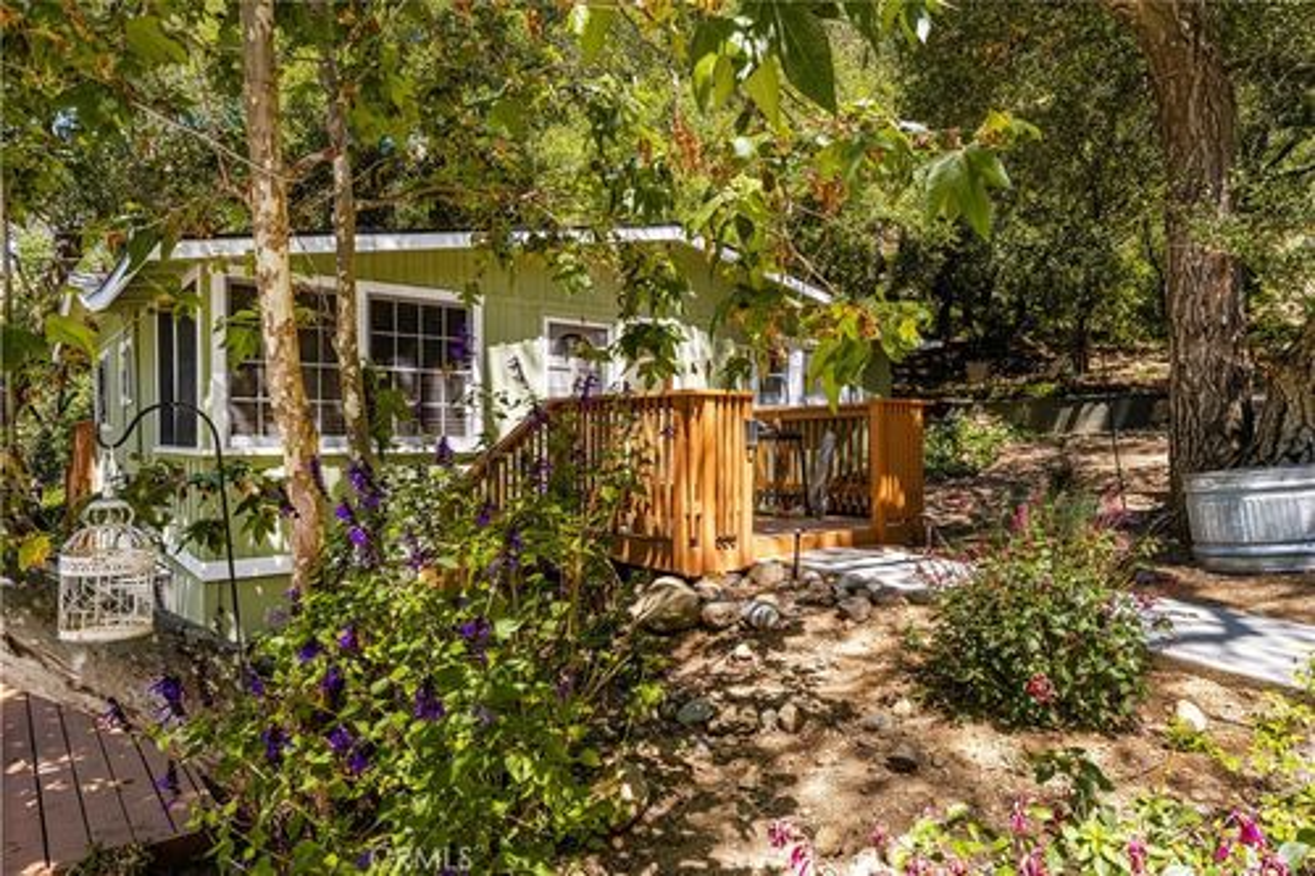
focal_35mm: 22
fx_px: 785
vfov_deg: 58.3
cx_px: 658
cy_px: 438
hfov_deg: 79.9
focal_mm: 21.5
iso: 100
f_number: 10
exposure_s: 1/125
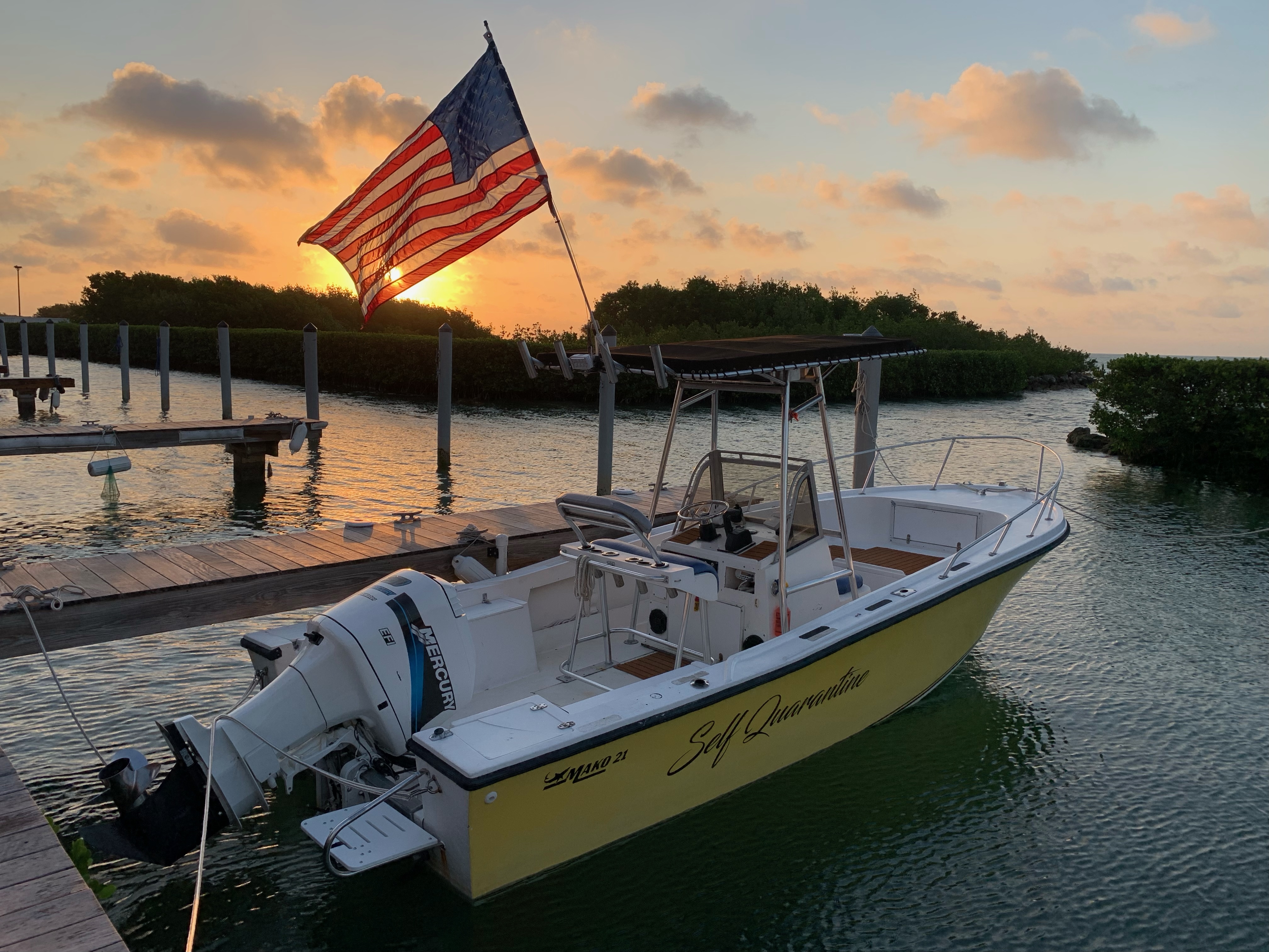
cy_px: 476
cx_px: 634
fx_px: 953
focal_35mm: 26
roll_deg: -1.7
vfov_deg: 53.1
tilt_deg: -7.6
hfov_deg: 67.3
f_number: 1.8
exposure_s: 1/928
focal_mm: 4.25
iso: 25
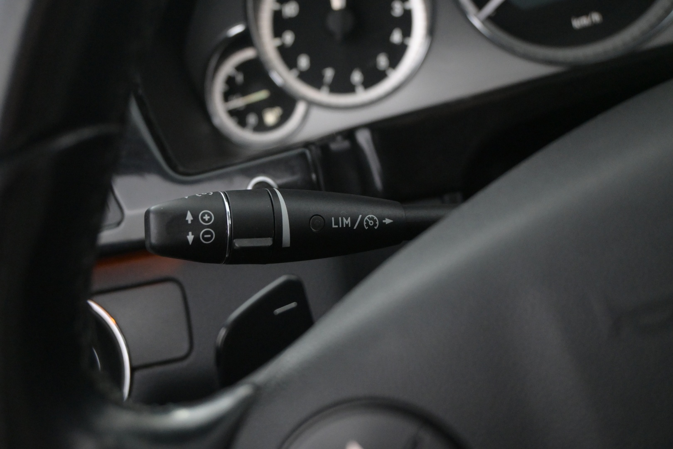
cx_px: 336
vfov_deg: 28.5
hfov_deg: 41.7
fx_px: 883
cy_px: 224
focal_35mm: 47
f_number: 5
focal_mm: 31.5
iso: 5000
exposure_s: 1/50
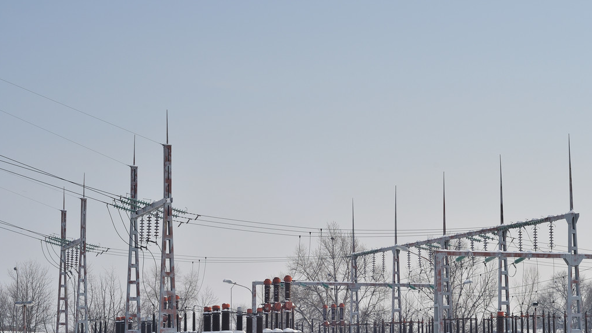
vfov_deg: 15.3
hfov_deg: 26.9
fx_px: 1240
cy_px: 188
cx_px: 296
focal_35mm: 79
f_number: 10
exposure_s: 1/400
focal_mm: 50
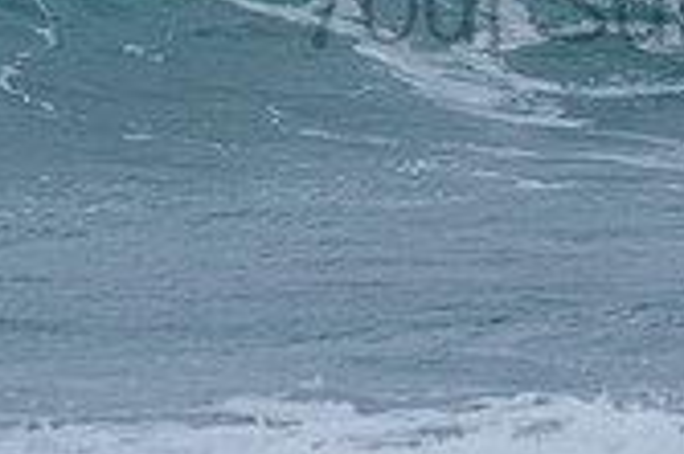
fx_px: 40392
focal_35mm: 2128
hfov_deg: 1.0
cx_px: 717
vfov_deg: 0.6
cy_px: -51
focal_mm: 500
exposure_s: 1/2000
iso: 450
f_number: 5.6
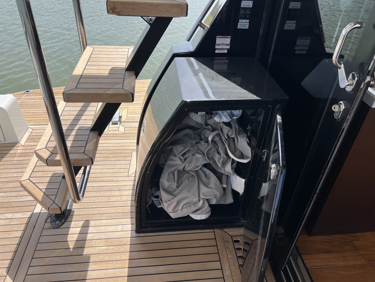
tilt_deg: -32.8
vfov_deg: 53.1
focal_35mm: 26
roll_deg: -2.9
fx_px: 282
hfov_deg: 67.3
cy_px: 141
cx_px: 188
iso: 50
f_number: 1.5
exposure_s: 1/2123
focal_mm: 5.7
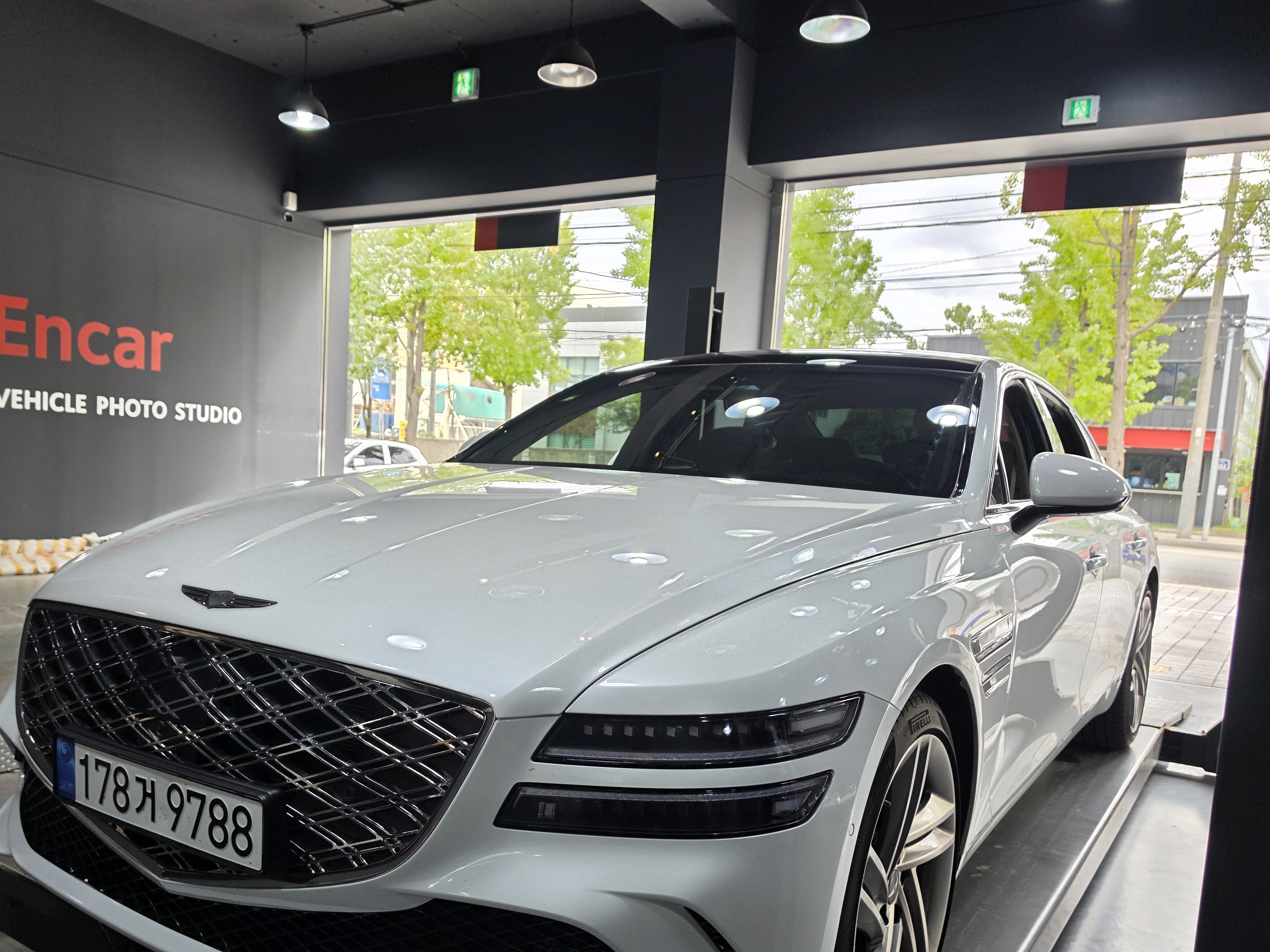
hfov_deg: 63.3
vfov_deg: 49.4
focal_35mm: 28
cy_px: 570
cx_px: 574
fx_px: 1027
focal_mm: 6.5
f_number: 1.4
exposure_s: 1/120
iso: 20
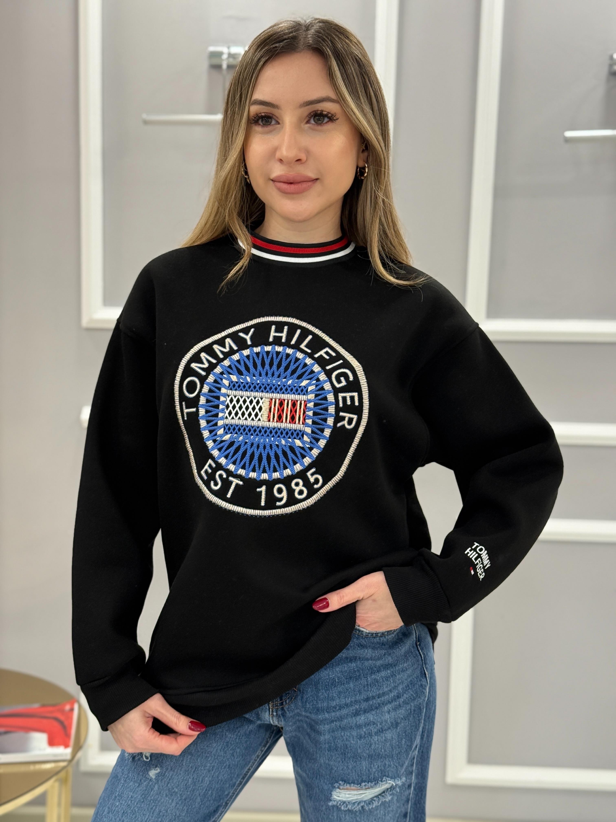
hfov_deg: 30.3
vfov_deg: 39.7
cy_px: 411
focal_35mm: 48
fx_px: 1139
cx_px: 308
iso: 125
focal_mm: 6.76
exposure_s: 1/60
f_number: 1.78
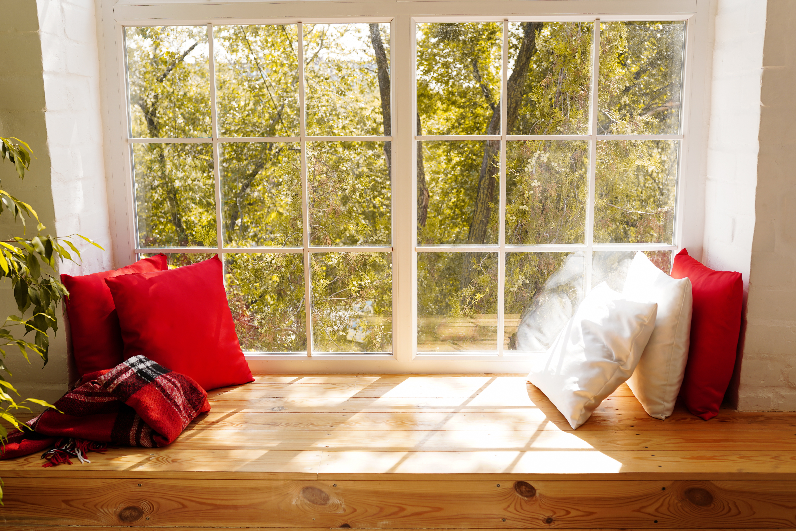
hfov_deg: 54.4
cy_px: 266
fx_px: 774
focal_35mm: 35
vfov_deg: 37.9
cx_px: 398
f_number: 4.5
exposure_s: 1/100
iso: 125
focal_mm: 35
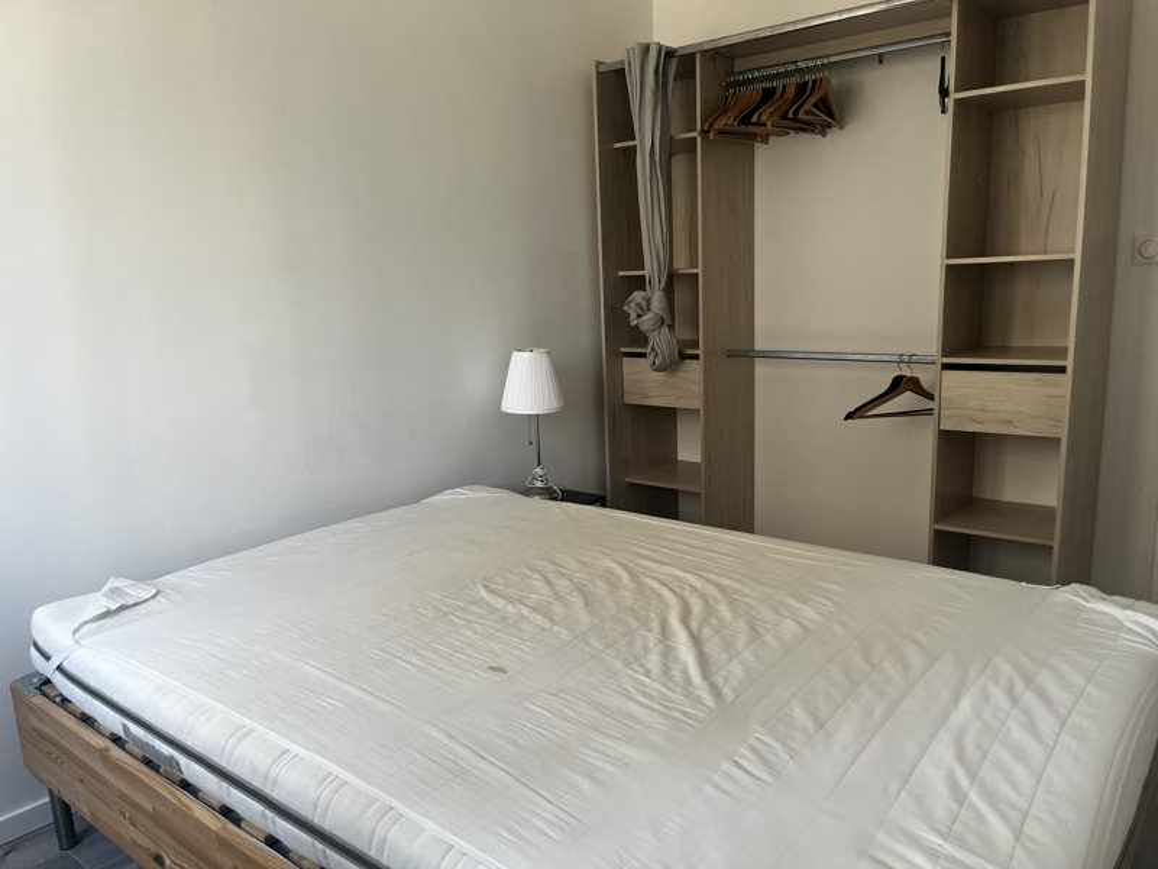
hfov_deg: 67.3
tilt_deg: -11.3
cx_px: 579
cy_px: 434
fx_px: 870
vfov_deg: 53.1
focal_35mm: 26
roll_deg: +2.2
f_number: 1.6
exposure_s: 1/122
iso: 64
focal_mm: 5.1
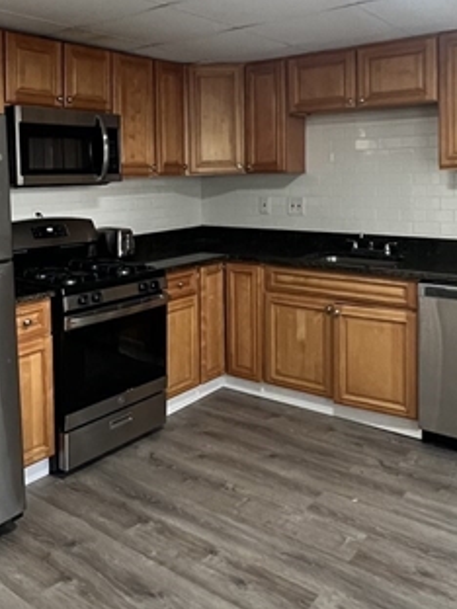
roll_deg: +2.1
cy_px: 199
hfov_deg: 43.5
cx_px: 148
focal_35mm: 32
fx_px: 563
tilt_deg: -0.3
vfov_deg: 55.5
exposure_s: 1/60
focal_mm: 1.57
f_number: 1.8
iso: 320
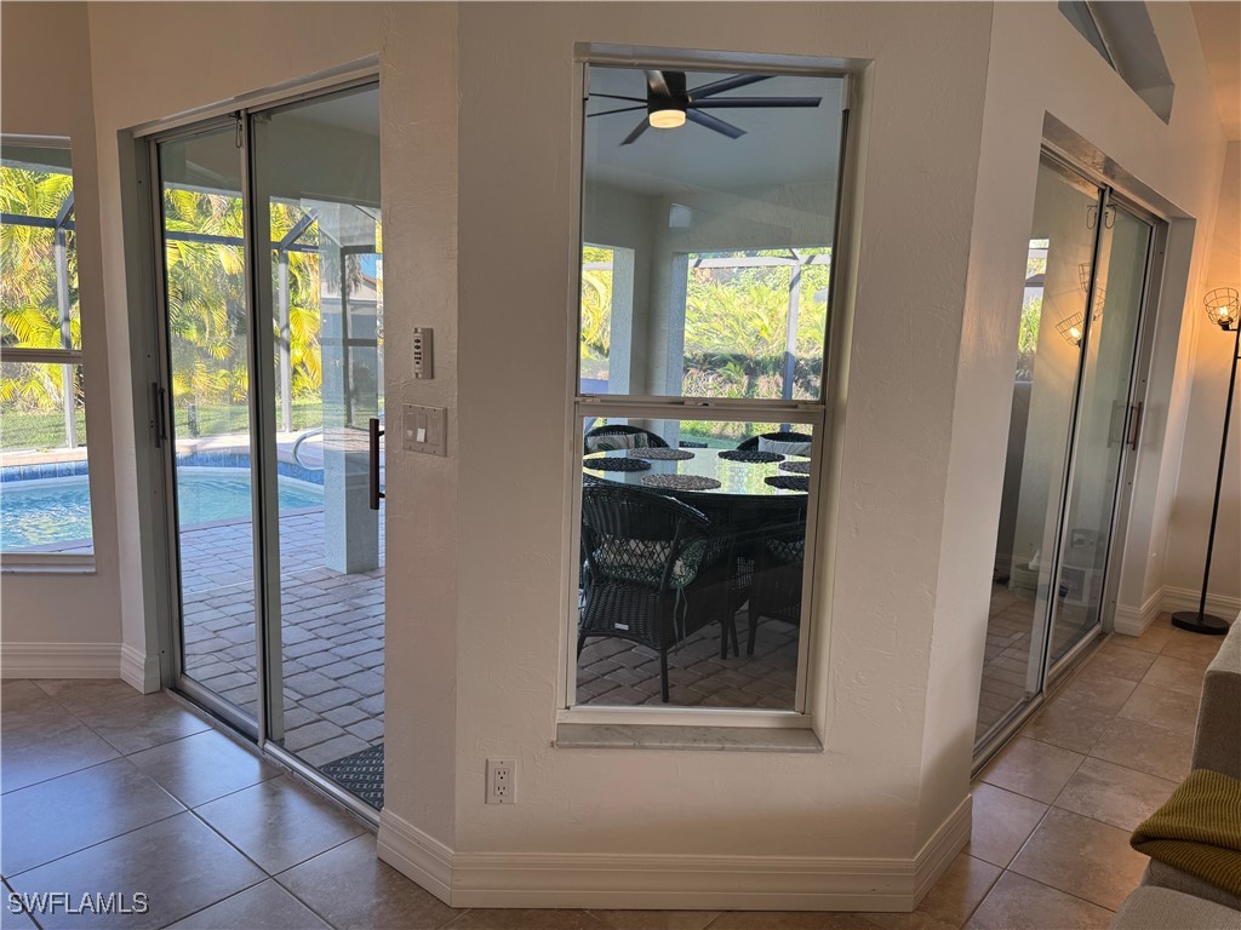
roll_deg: -1.2
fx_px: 860
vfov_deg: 56.8
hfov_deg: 71.6
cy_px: 465
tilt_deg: -9.0
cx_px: 620
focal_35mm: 24
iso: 80
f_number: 1.78
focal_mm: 6.76
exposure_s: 1/120
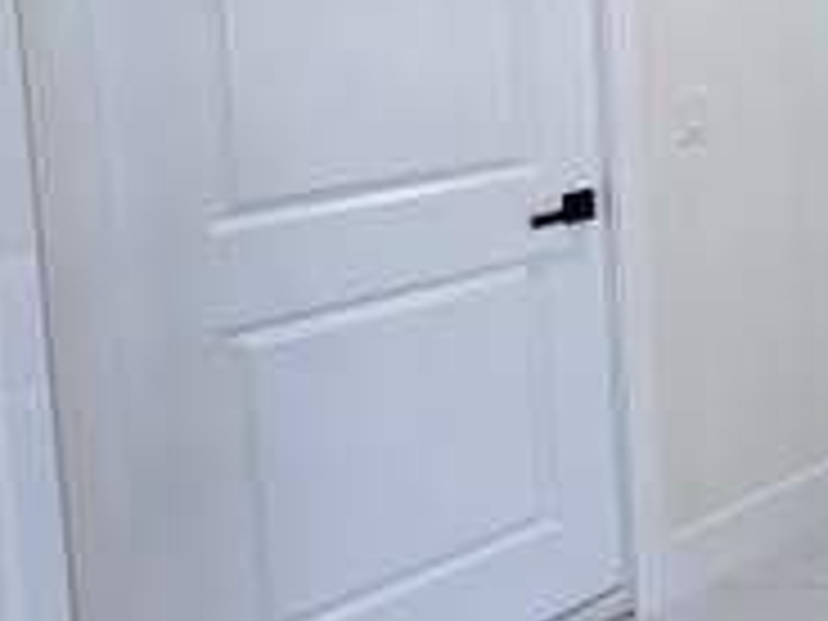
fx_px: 813
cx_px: 958
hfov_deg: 40.6
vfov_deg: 37.2
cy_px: -4
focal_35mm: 34
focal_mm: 2.2
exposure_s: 1/60
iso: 200
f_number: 2.2
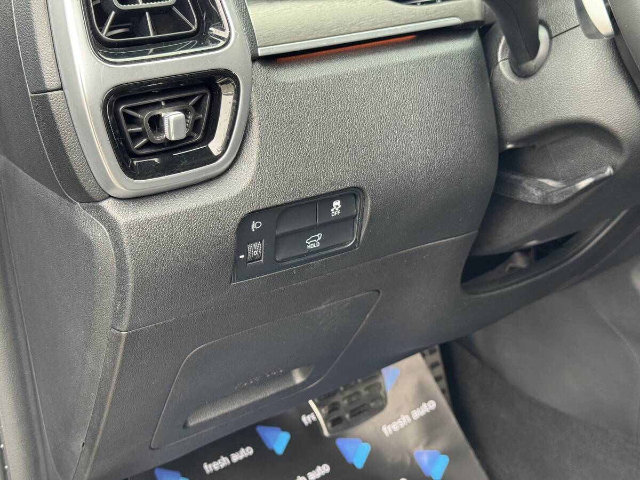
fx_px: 887
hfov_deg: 39.7
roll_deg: +0.6
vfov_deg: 30.3
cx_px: 320
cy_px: 240
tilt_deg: -24.1
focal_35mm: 48
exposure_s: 1/60
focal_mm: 6.76
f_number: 1.78
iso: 250
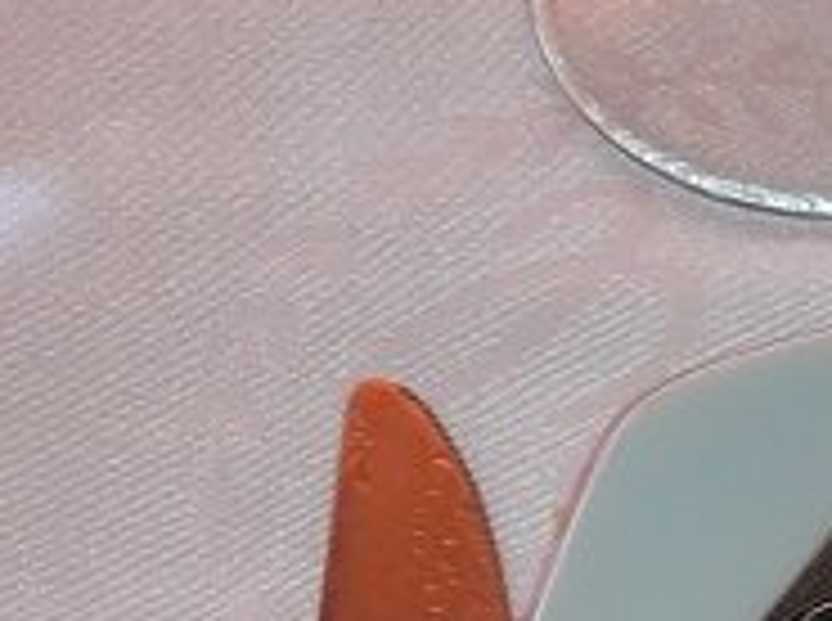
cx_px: 1529
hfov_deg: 14.6
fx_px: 2807
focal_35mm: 117
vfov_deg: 11.2
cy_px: 1332
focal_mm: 3.6
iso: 50
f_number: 1.9
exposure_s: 1/100
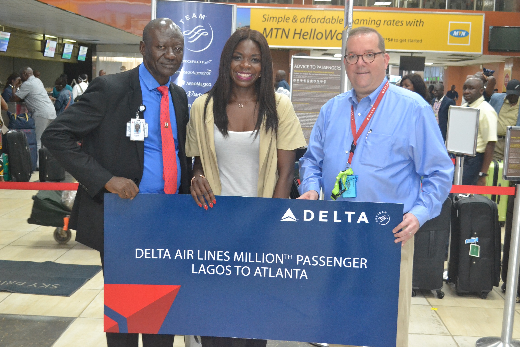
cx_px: 260
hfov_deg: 43.6
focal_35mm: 45
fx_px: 650
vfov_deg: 29.9
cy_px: 174
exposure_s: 1/60
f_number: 4.5
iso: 3200
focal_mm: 30
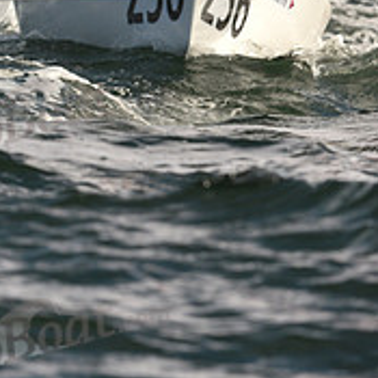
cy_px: 42
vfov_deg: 2.6
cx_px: -244
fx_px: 8352
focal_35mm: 676
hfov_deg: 2.6
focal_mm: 240
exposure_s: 1/1600
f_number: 7.1
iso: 320
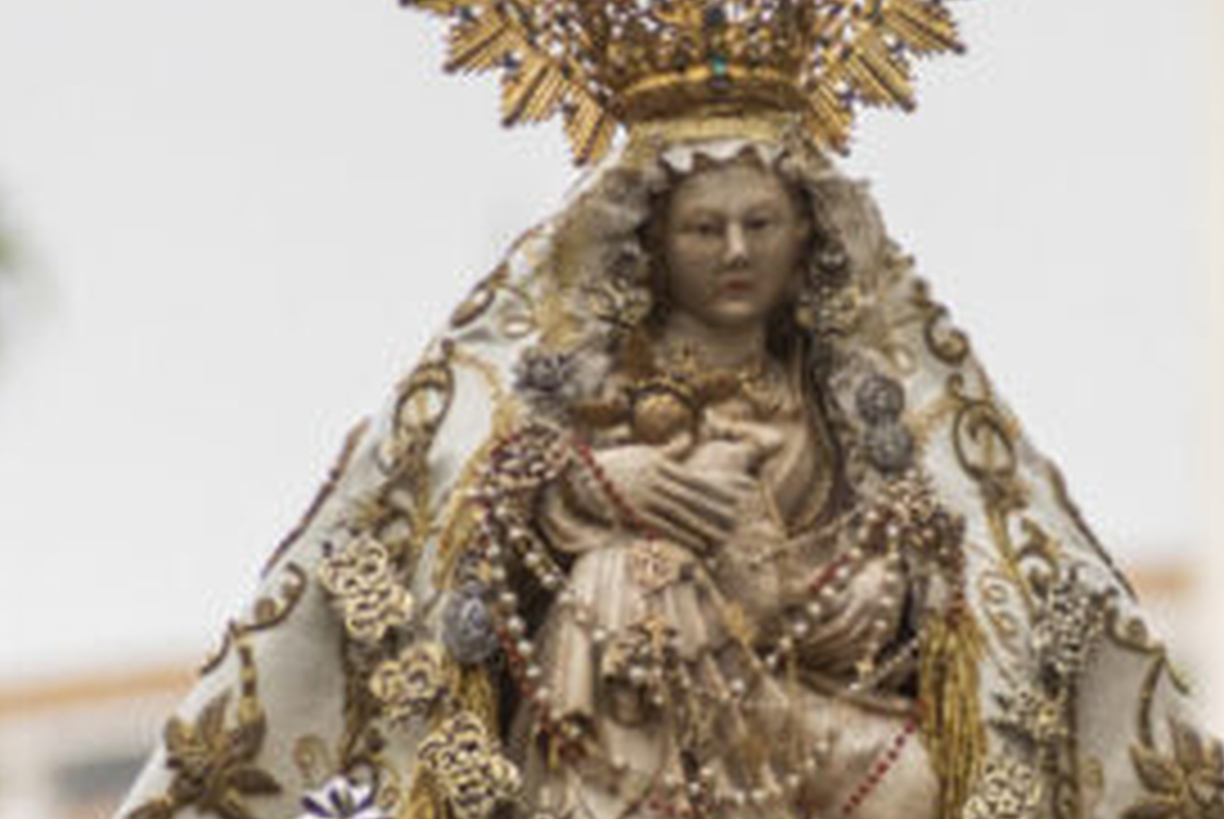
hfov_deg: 3.9
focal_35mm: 529
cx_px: 778
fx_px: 18005
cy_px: 650
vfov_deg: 2.6
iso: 1600
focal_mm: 150
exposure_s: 1/6400
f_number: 4.2
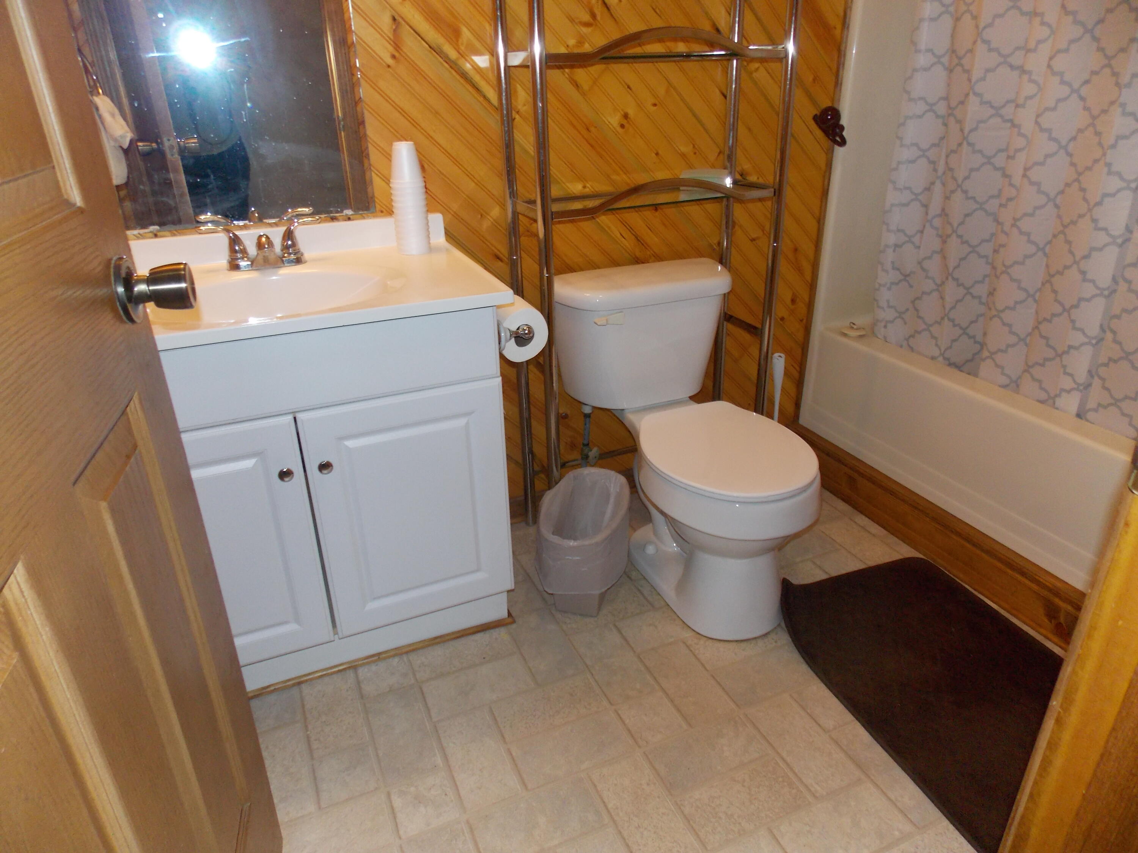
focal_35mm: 23
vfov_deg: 58.9
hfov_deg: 73.9
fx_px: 756
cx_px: 569
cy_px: 426
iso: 200
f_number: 3.1
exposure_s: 1/30
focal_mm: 4
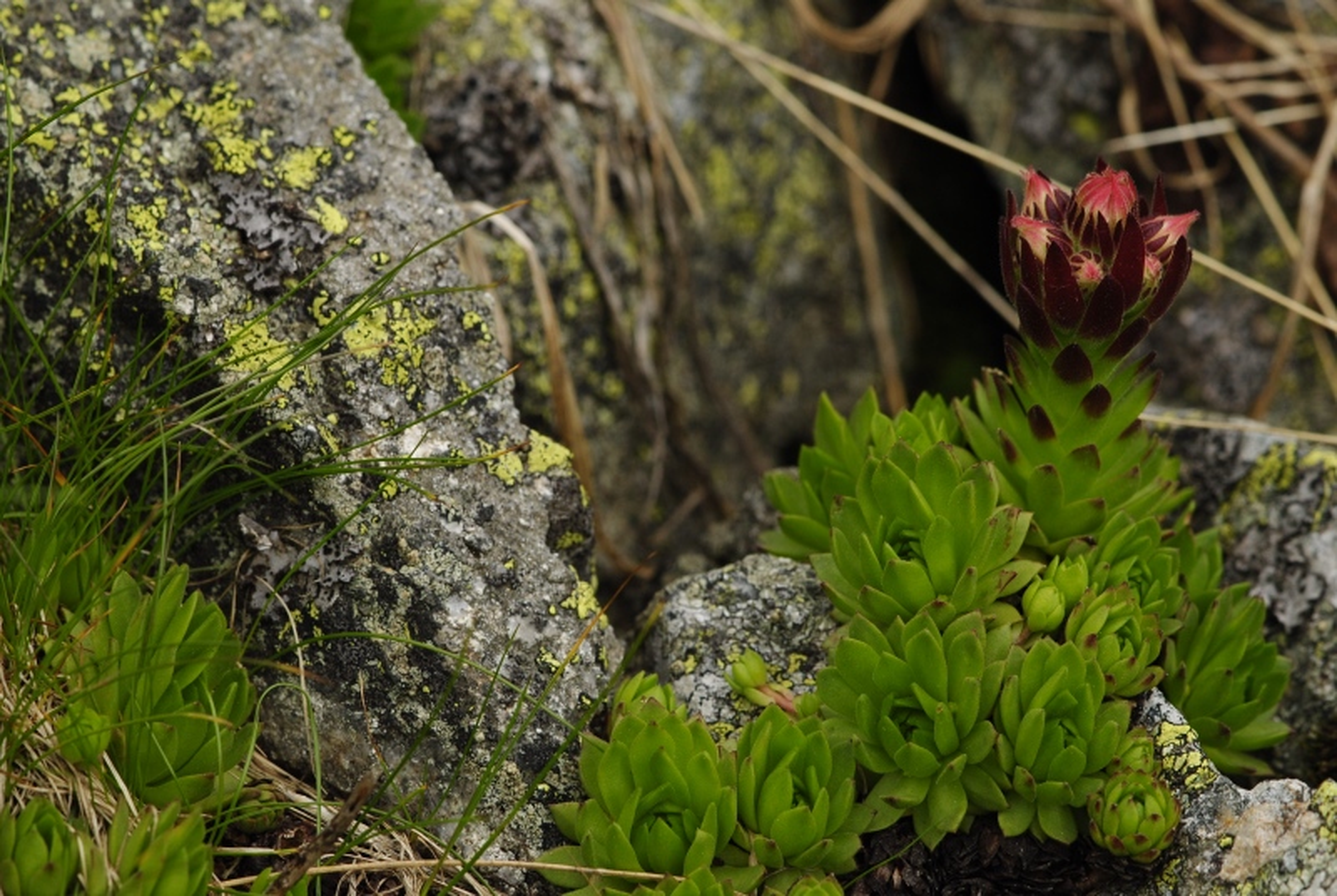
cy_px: 448
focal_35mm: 128
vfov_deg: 10.8
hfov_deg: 16.0
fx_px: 4742
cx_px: 668
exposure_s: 1/160
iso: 200
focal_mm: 85
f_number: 7.1
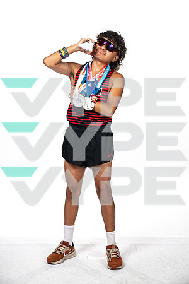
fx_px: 488
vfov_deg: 32.4
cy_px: 142
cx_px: 94
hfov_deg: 21.9
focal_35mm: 62
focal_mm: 62
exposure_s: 1/320
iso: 400
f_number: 7.1
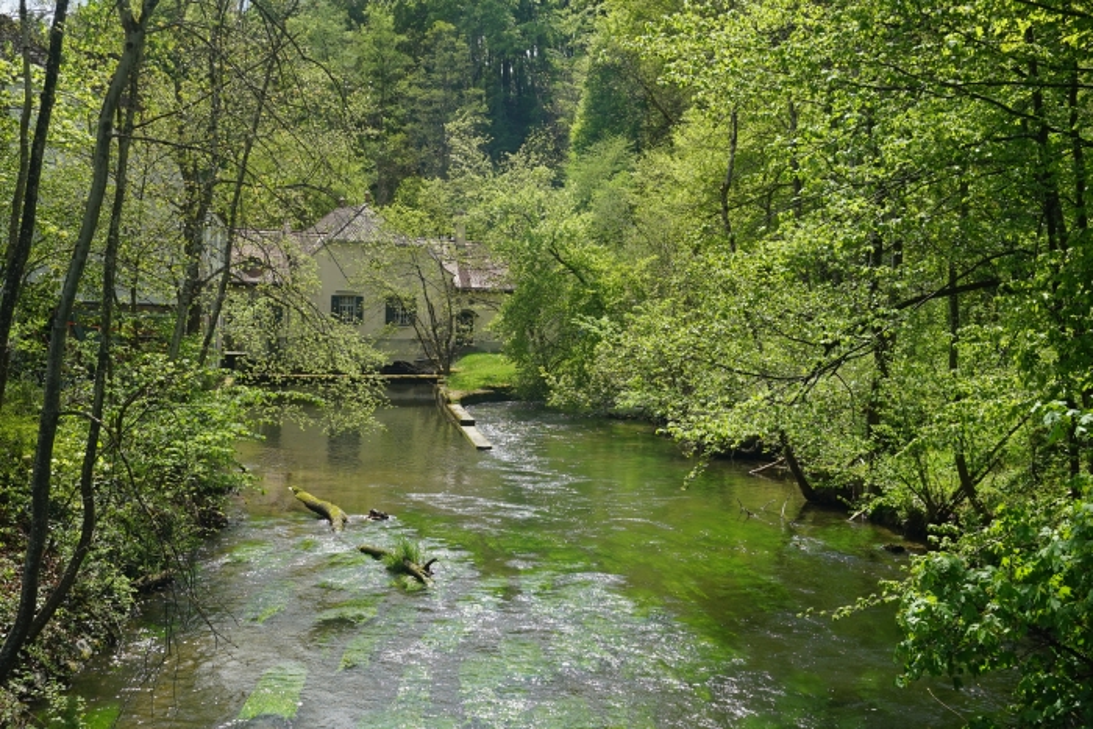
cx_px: 546
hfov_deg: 45.4
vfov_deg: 31.2
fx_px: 1306
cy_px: 364
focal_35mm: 43
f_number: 9
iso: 100
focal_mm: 29
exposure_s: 1/100
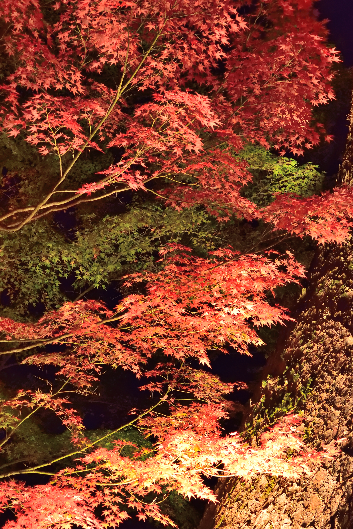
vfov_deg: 41.9
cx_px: 133
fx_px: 691
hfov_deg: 28.5
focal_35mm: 47
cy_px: 270
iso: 3200
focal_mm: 18
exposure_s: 1/40
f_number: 4.5
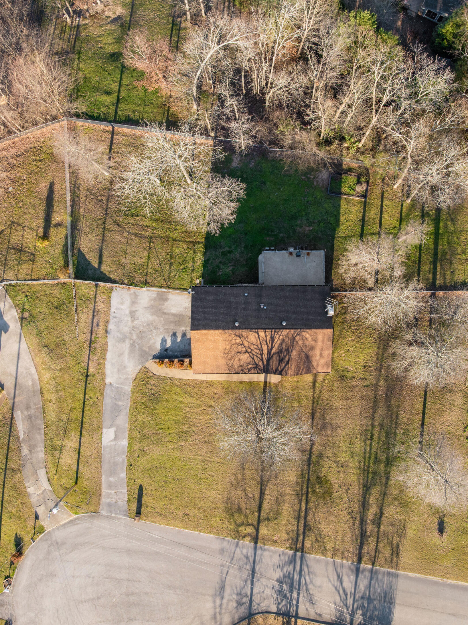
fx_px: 595
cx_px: 258
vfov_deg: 55.3
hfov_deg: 42.9
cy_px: 307
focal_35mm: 33
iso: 100
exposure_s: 1/100
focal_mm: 12.29
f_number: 7.1
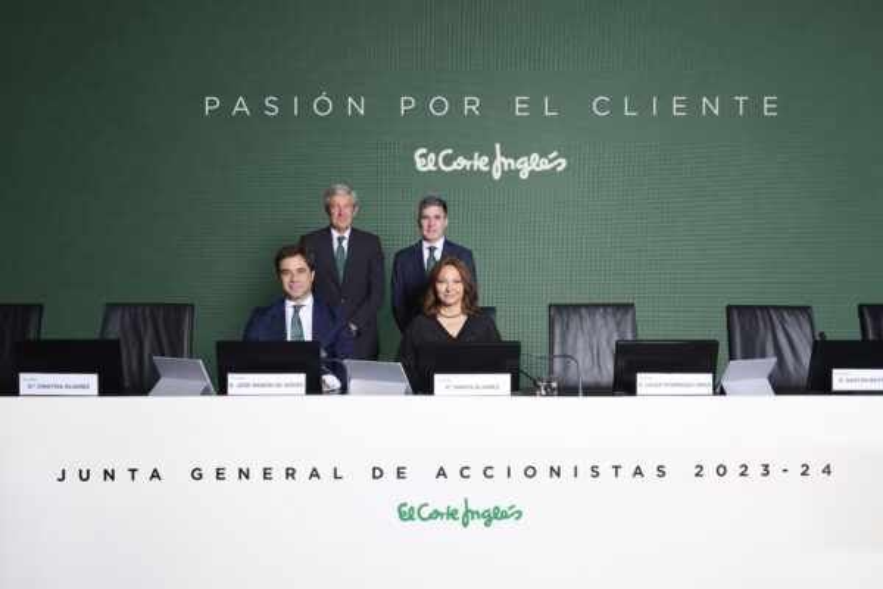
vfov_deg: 42.3
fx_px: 760
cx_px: 442
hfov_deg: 60.3
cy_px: 294
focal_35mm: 31
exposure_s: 1/160
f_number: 11
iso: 800
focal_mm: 31
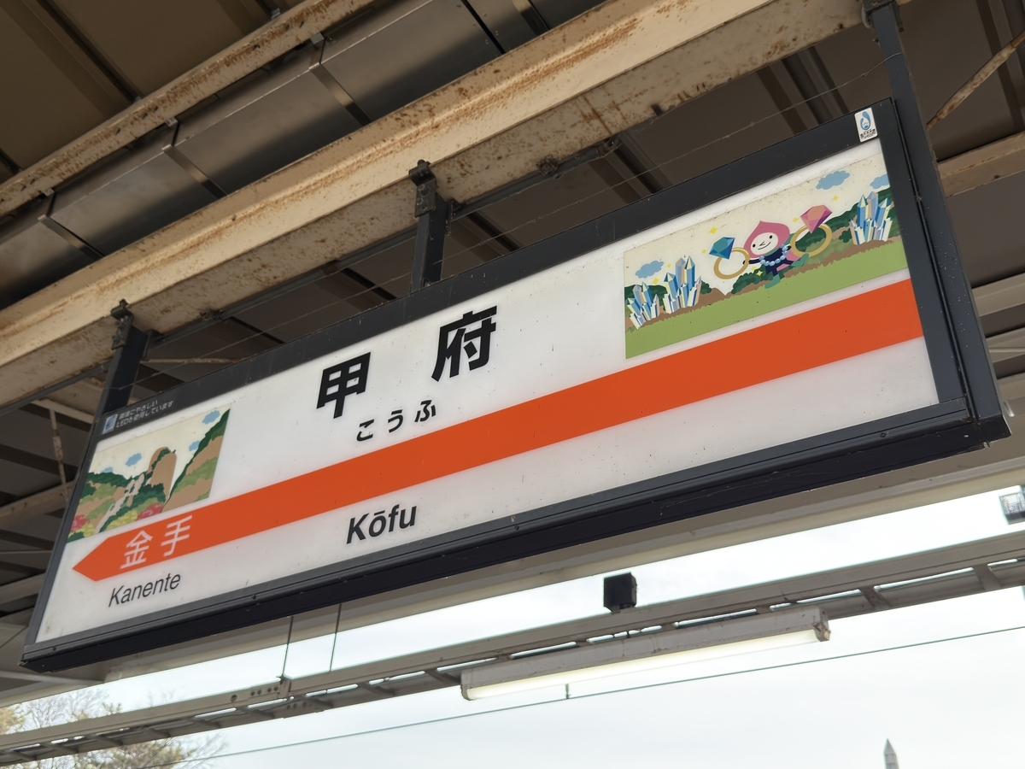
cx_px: 512
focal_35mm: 35
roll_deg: -2.6
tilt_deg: +35.1
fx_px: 1036
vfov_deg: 40.7
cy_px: 384
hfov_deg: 52.6
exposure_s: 1/1267
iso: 100
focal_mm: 6.76
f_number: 1.78
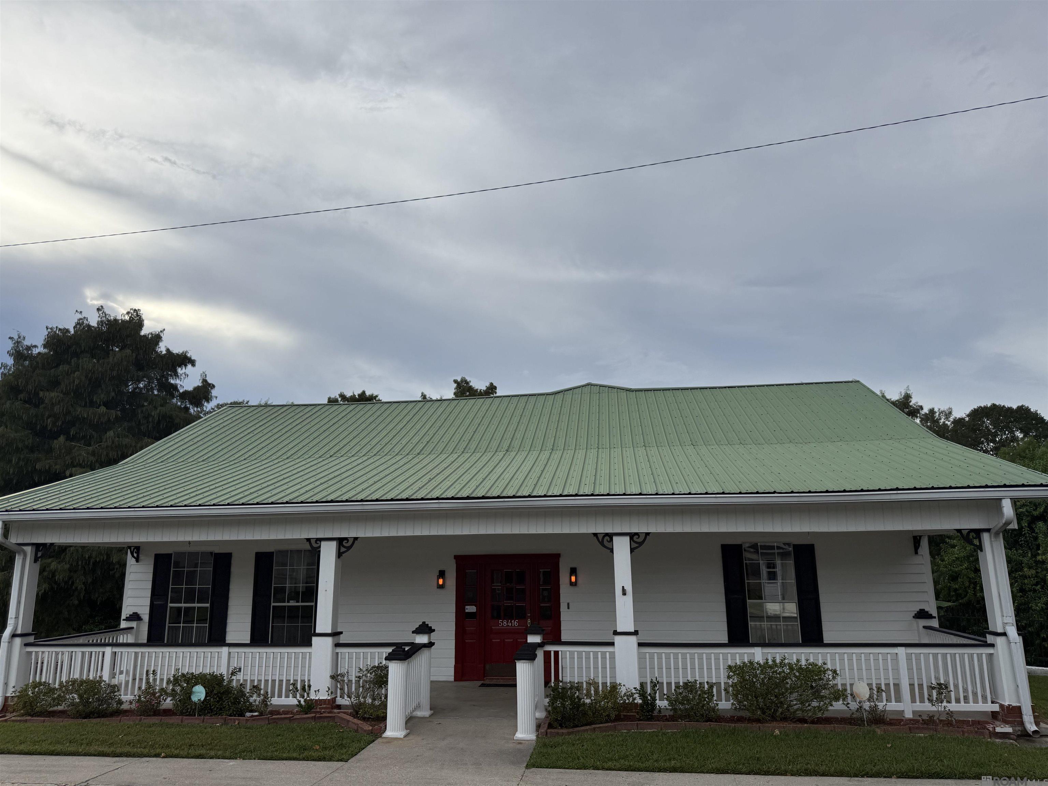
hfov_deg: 71.6
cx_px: 524
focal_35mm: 24
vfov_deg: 56.8
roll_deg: +1.0
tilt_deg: +12.4
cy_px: 393
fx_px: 727
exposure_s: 1/3279
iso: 80
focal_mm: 6.76
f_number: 1.78
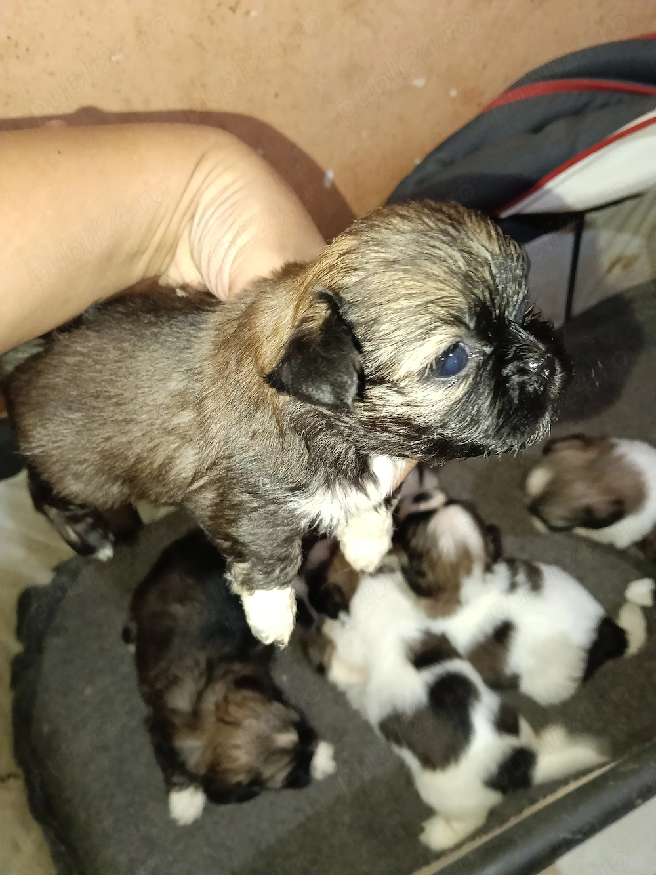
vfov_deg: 65.3
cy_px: 438
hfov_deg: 51.3
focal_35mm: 27
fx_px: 682
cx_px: 328
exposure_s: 1/20
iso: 1000
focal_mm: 3.98
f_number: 1.8
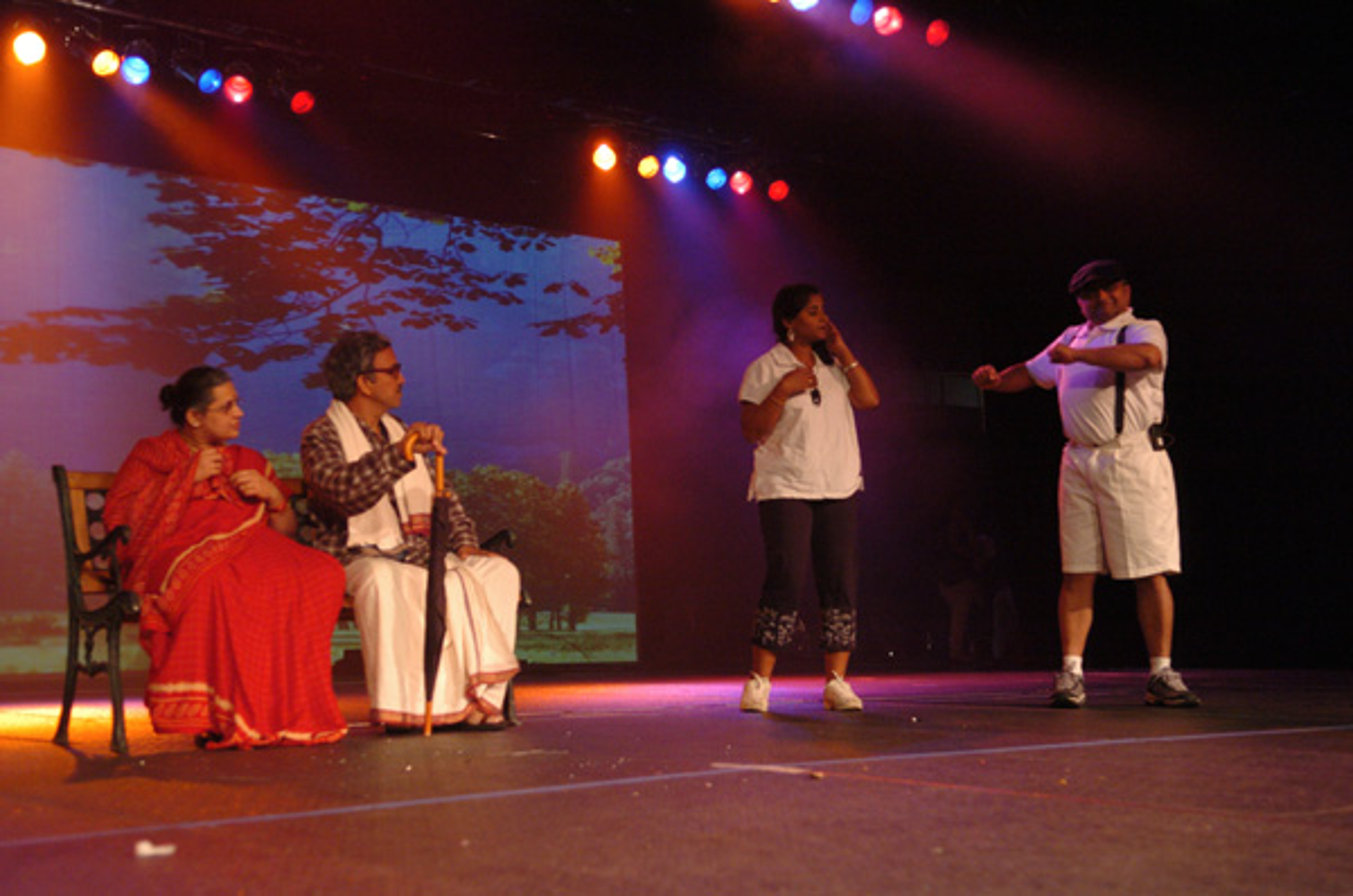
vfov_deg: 28.8
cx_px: 676
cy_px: 448
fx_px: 1743
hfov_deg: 42.4
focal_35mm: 46
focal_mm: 31
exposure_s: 1/100
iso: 800
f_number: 2.8
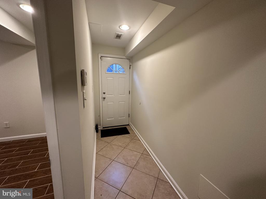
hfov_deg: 102.1
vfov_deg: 85.7
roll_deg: -0.7
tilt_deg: -9.3
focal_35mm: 14
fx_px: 108
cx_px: 133
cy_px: 100
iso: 200
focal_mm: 2.22
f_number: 2.2
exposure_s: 1/60
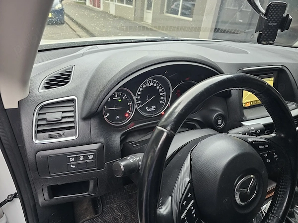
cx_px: 149
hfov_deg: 73.9
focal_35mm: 23
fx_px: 198
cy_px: 112
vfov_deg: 58.9
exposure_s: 1/100
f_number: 1.7
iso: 500
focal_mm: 6.3
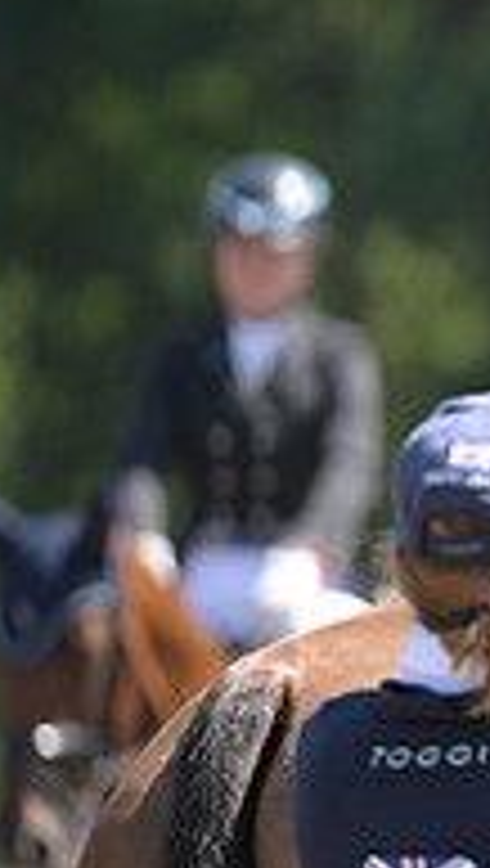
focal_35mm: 1068
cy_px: 326
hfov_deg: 1.1
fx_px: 24594
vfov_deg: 2.0
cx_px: 1259
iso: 640
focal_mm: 340
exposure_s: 1/1250
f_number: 5
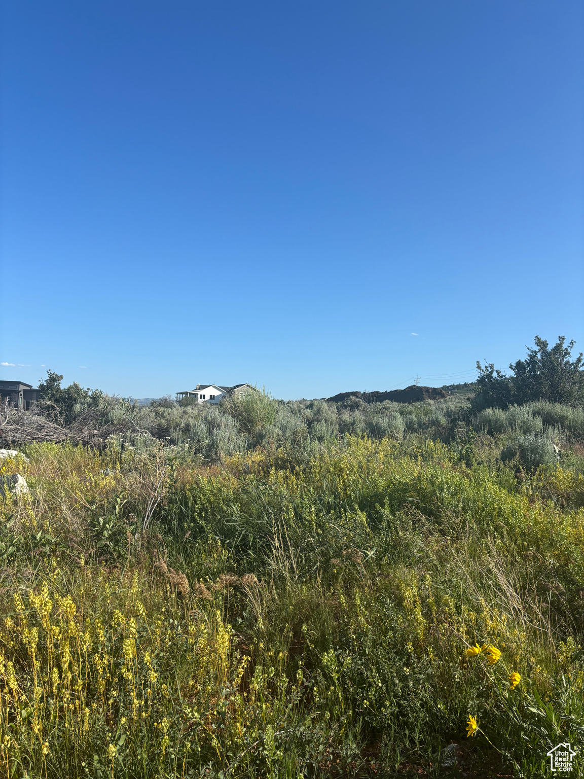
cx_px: 292
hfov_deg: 53.1
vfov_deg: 67.3
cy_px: 390
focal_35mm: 26
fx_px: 585
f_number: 1.6
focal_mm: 5.96
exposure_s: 1/2778
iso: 50
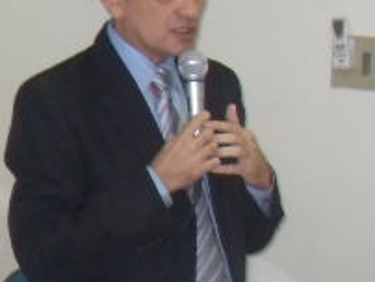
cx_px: 189
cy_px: 338
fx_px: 1866
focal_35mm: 172
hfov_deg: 11.5
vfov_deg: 8.6
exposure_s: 1/45
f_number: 2.8
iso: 200
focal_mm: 6.3
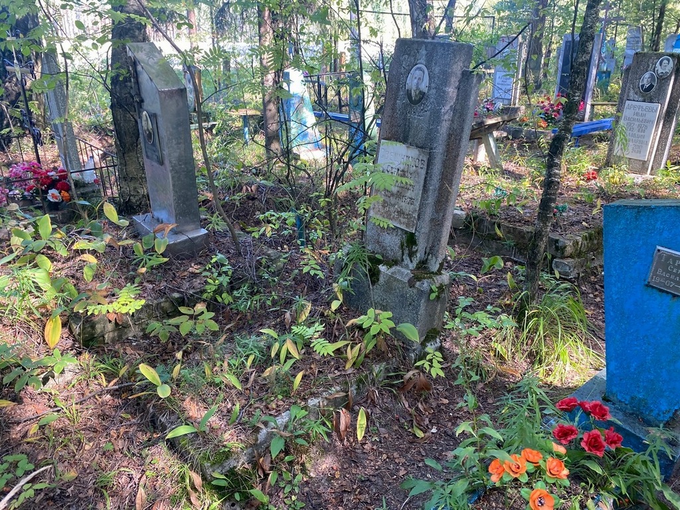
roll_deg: -3.4
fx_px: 511
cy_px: 255
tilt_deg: -17.0
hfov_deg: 67.3
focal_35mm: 26
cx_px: 340
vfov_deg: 53.1
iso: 125
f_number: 1.8
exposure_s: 1/121
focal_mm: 4.25
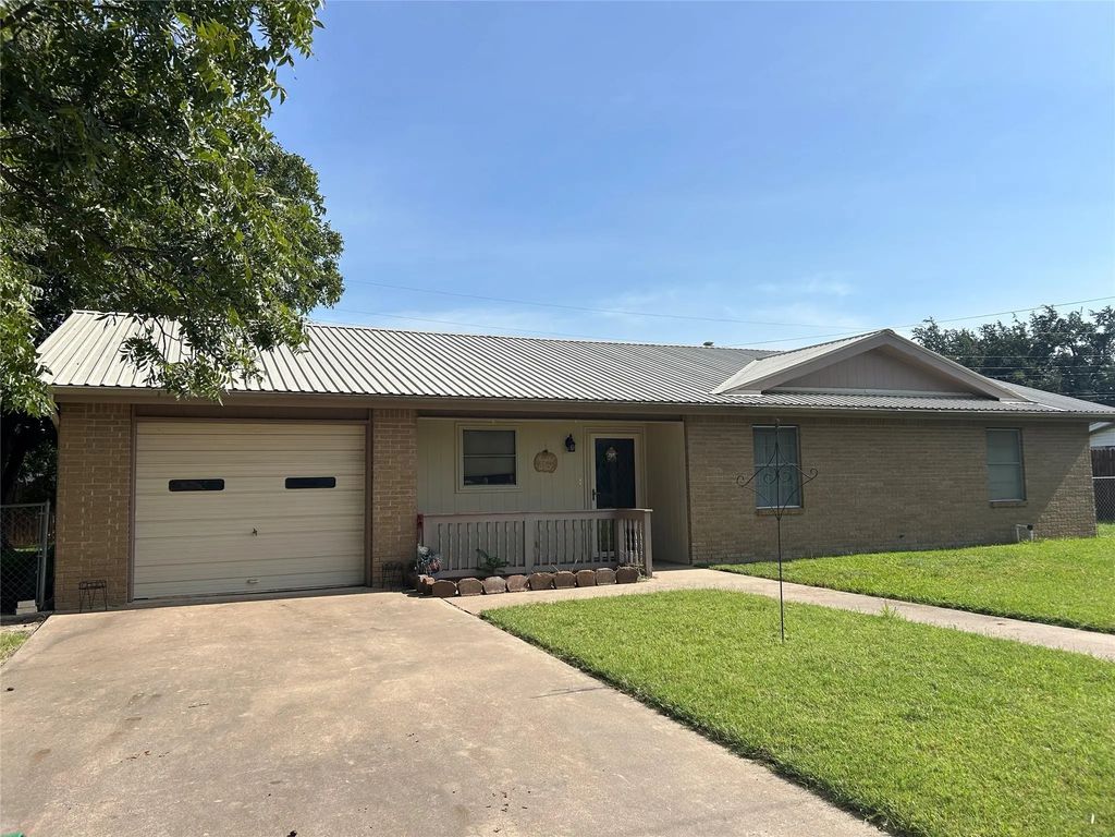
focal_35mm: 26
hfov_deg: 67.3
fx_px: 837
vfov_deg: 53.1
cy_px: 418
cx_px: 558
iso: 50
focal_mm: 5.7
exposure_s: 1/5076
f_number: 1.5
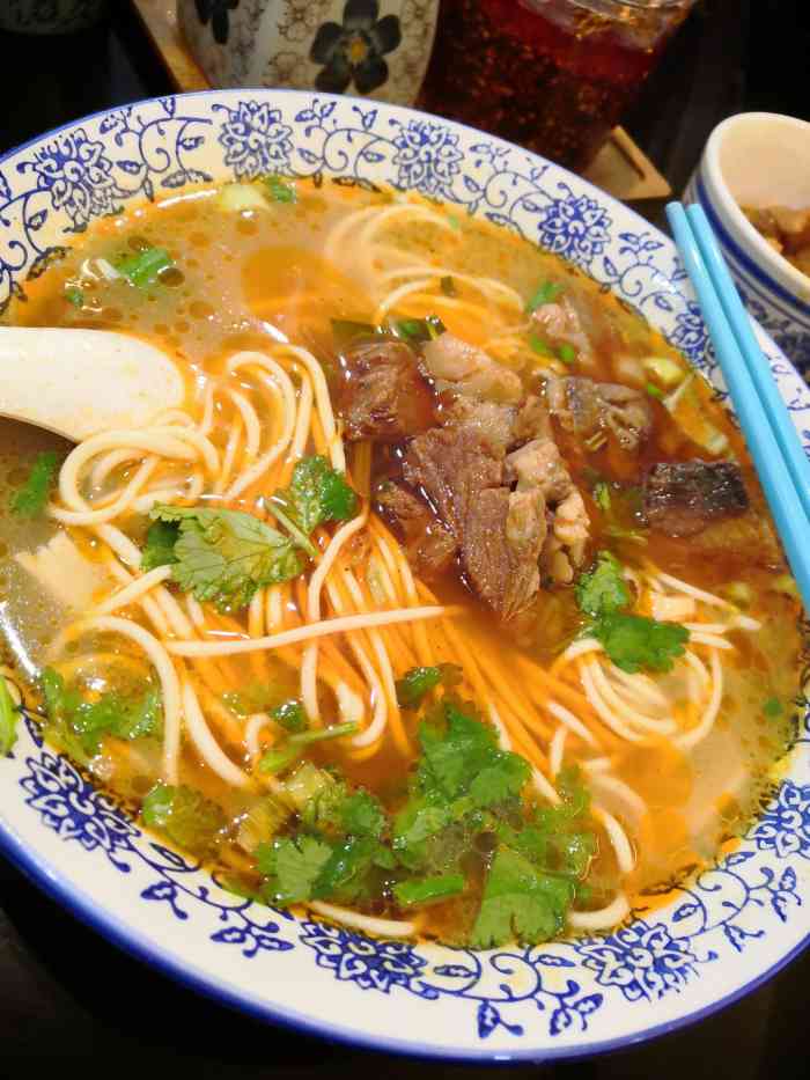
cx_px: 405
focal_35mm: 27
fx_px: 842
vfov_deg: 65.3
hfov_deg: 51.4
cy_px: 540
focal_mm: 3.95
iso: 500
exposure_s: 1/100
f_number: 1.8
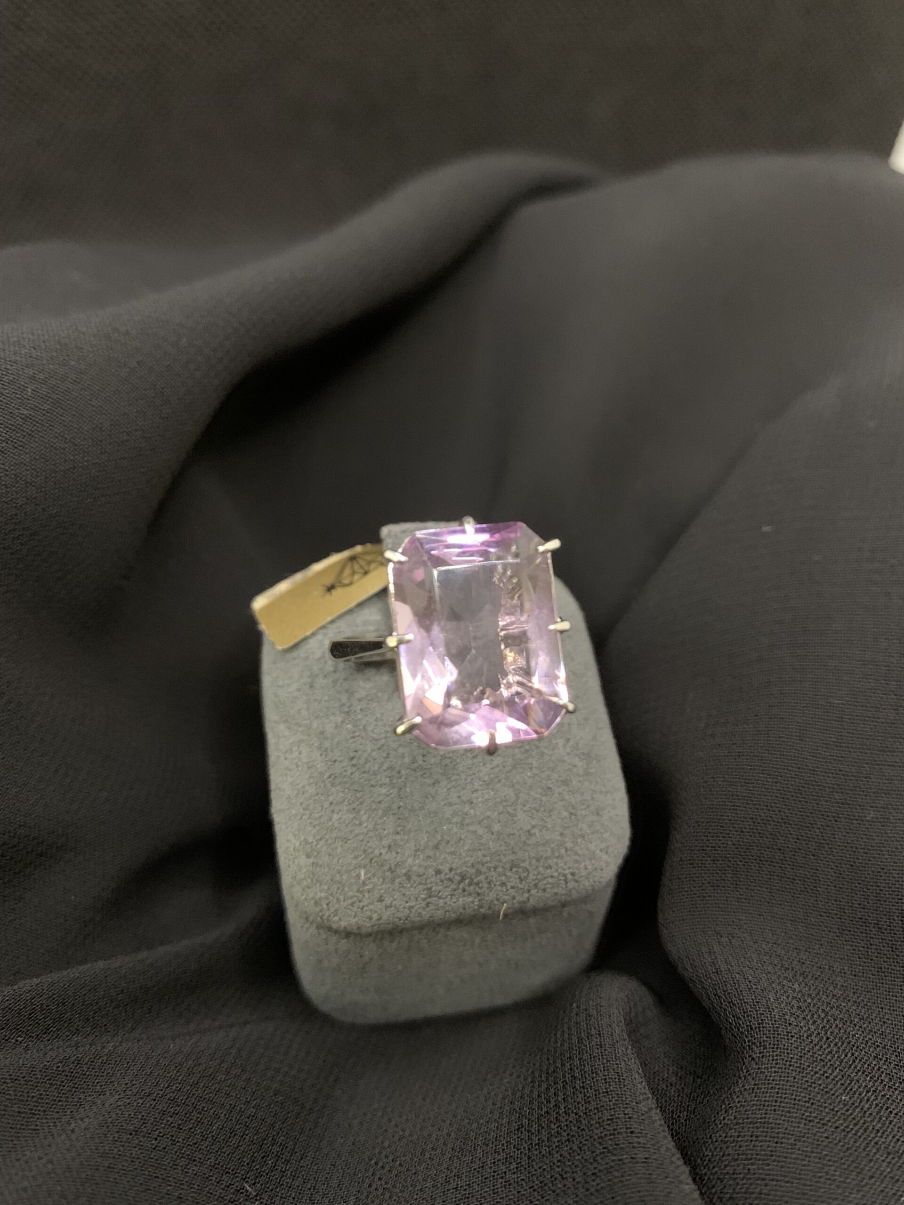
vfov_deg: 67.3
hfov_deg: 53.1
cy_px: 602
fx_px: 905
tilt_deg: -46.4
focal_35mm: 26
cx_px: 452
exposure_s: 1/19
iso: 640
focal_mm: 4.25
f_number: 1.8
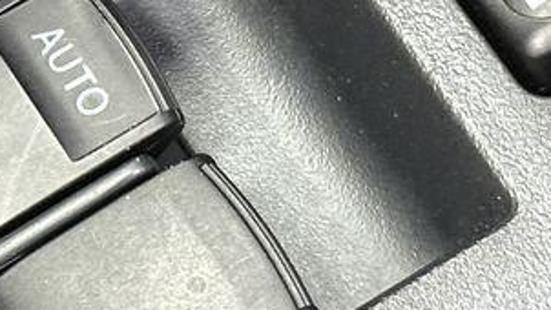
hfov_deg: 8.6
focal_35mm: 249
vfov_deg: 4.9
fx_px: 3639
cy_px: 139
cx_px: 18
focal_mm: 6.86
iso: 250
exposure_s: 1/33
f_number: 1.78
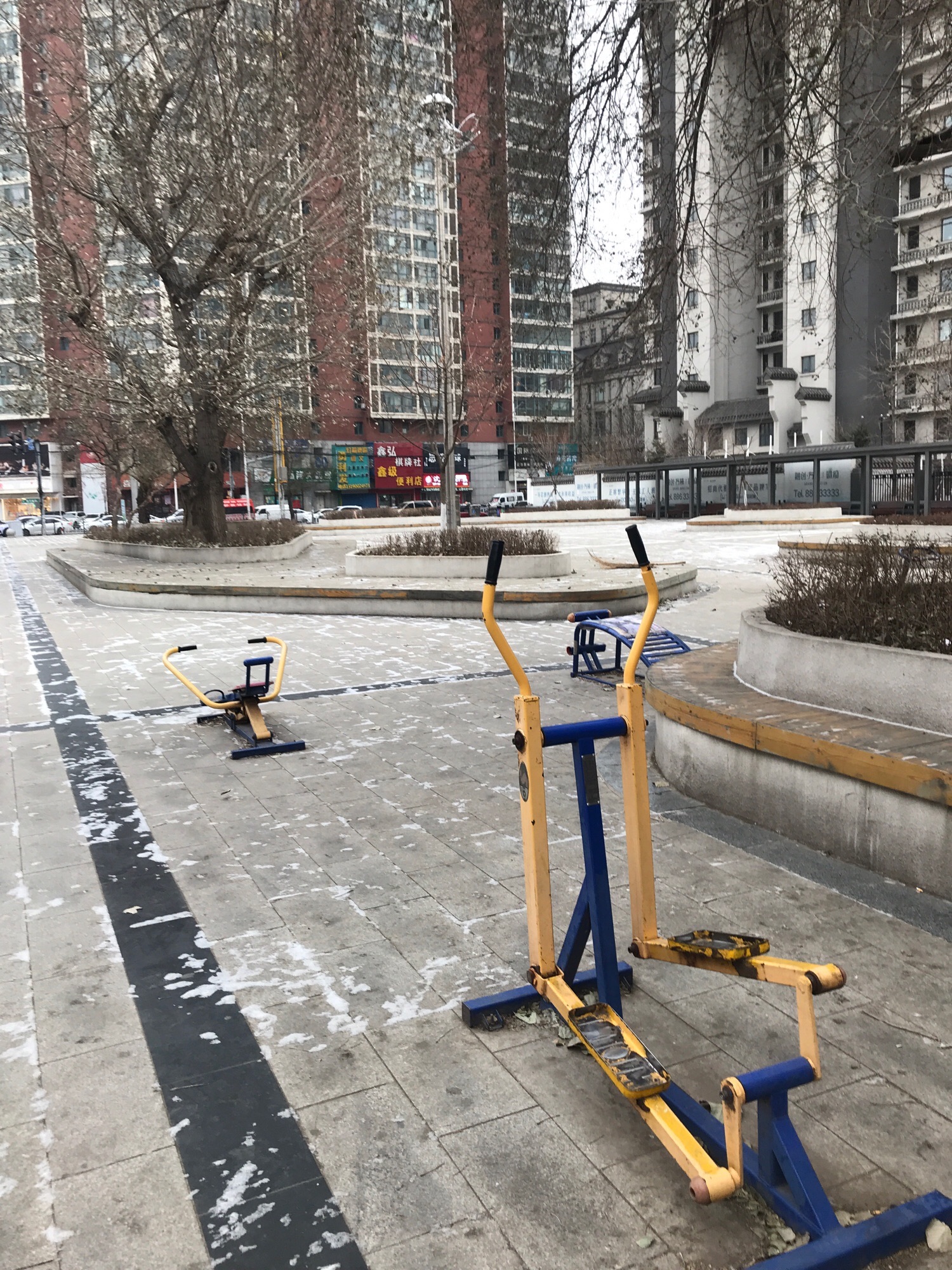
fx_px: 1027
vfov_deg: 63.4
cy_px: 635
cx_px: 476
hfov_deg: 49.7
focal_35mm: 28
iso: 20
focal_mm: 3.99
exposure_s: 1/103
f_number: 1.8
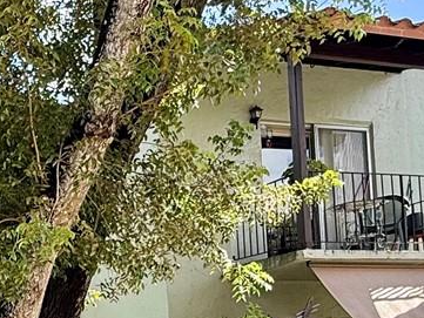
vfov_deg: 22.6
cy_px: 326
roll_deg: +1.6
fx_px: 760
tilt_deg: +4.1
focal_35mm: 62
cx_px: 42
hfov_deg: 29.9
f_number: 2.2
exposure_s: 1/421
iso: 64
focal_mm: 2.22
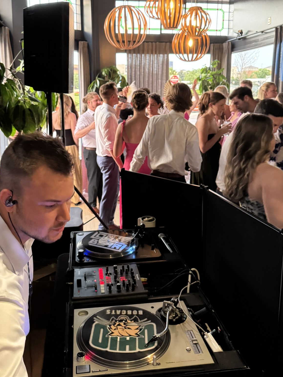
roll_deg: +1.0
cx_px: 125
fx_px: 349
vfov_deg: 56.4
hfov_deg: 44.1
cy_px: 151
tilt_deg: -11.2
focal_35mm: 32
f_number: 1.78
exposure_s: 1/40
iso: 800
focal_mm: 6.76
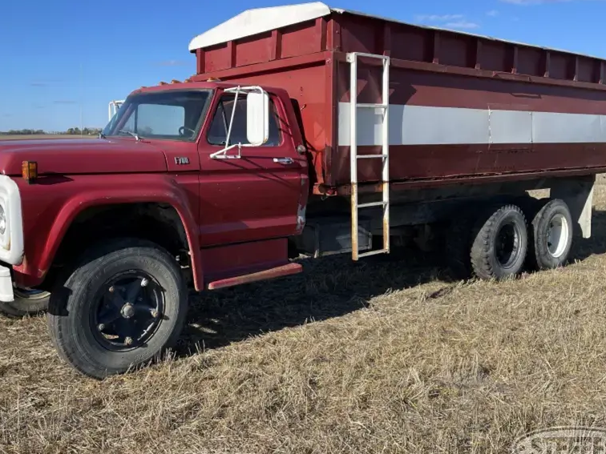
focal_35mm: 33
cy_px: 192
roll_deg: -0.5
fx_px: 578
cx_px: 269
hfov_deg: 55.2
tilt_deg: -4.6
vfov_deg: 42.8
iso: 32
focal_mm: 5.1
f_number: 1.6
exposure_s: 1/2660
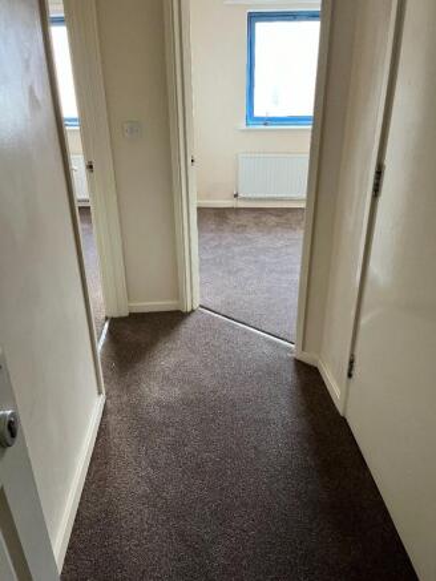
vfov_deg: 67.3
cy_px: 290
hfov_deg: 53.1
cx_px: 218
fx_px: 436
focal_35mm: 26
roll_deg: +0.7
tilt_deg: -25.4
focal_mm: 5.1
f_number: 1.6
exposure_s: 1/60
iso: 320
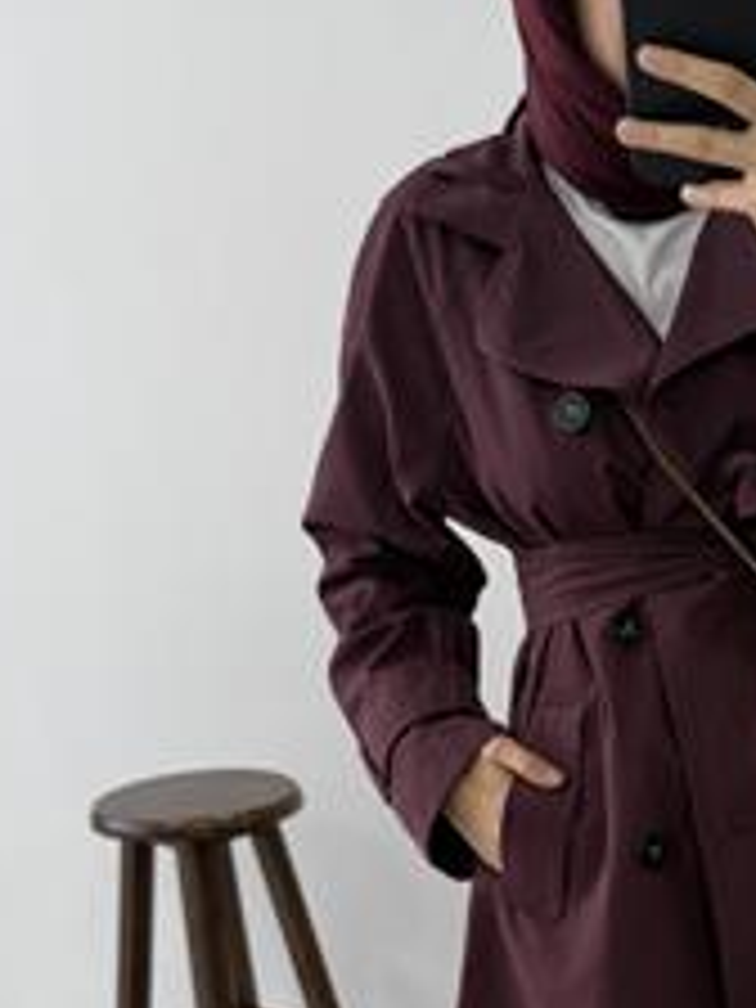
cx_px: 770
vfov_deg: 32.5
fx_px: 1660
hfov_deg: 24.4
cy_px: 857
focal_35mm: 57
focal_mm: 6.76
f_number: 1.78
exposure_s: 1/121
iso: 125
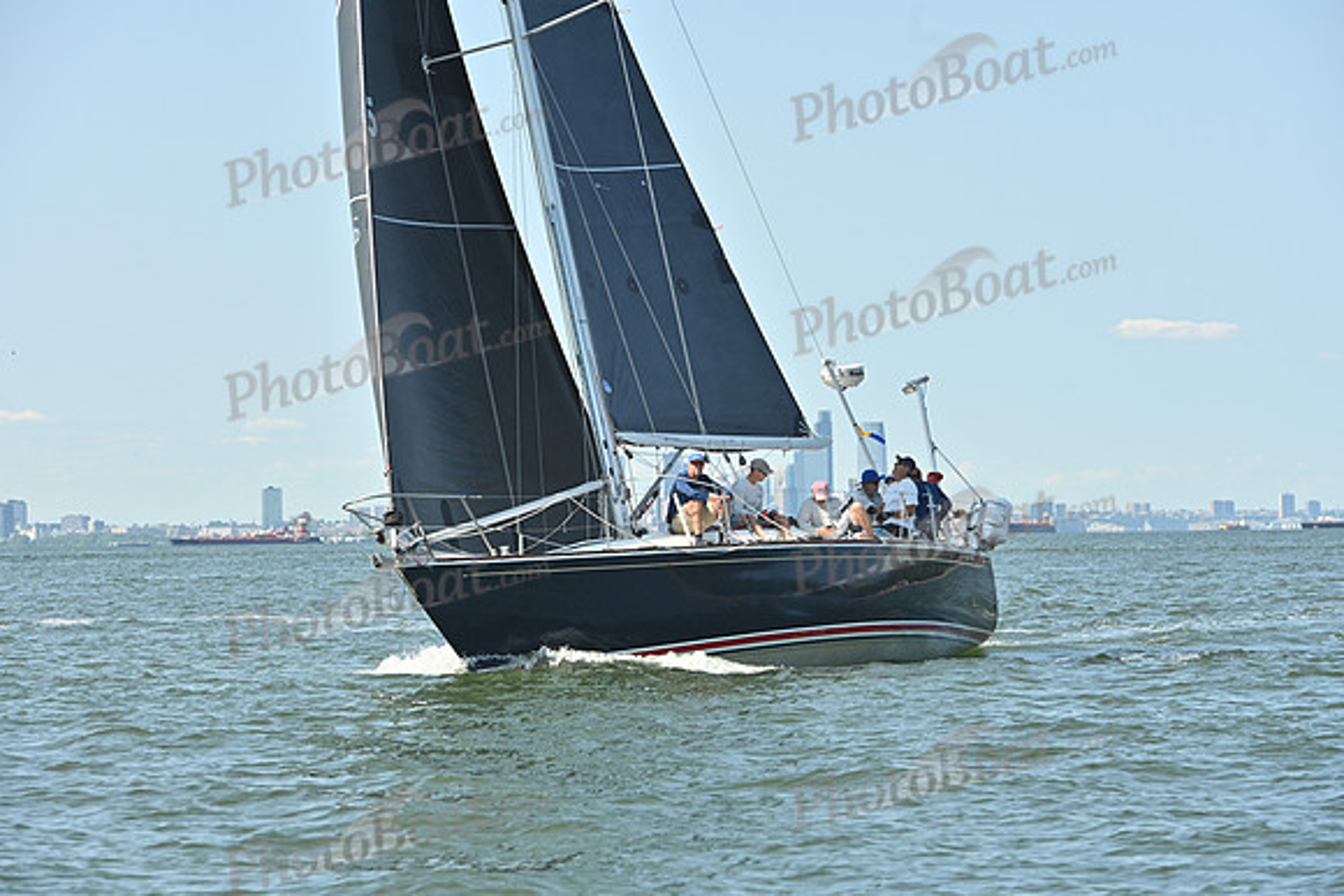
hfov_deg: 15.8
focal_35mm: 130
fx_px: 4854
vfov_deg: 10.6
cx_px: 672
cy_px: 448
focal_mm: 130
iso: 320
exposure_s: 1/1000
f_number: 7.1
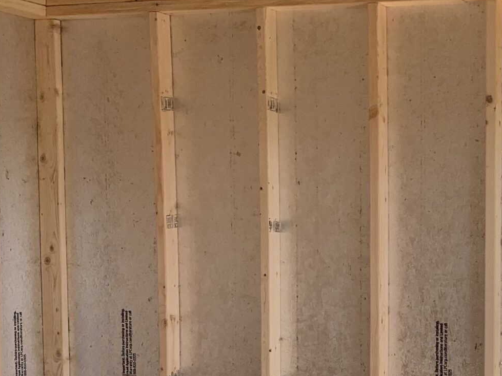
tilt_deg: -4.8
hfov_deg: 27.5
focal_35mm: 68
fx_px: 986
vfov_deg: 21.5
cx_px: 453
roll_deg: +0.1
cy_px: 255
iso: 25
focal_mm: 4.25
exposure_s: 1/727
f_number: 1.8
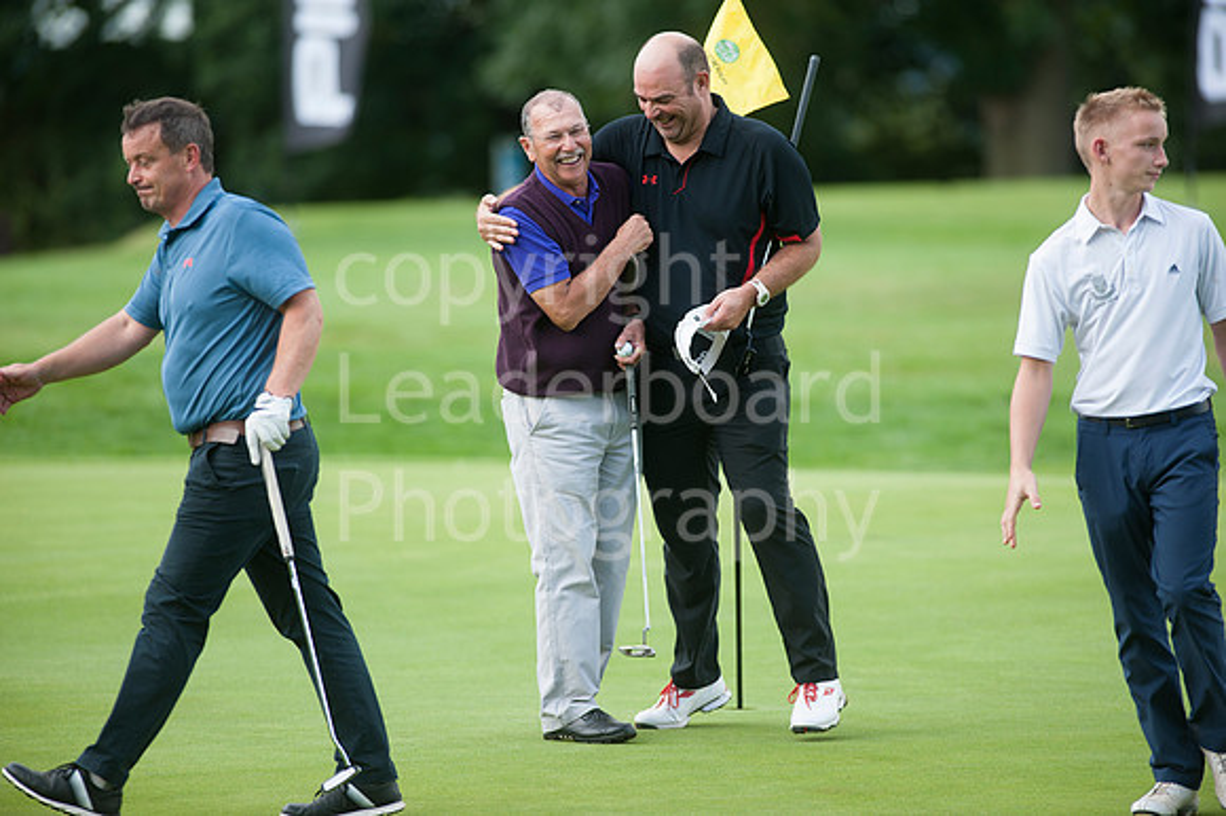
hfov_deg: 6.9
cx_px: 613
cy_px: 408
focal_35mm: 300
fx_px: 10210
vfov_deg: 4.6
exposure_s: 1/640
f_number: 4
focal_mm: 300
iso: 200
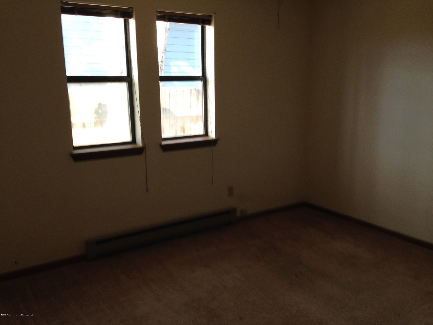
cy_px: 162
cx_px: 216
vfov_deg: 42.9
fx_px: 413
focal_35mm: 33
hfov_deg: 55.4
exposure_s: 1/60
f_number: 2.4
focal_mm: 4.12
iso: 64
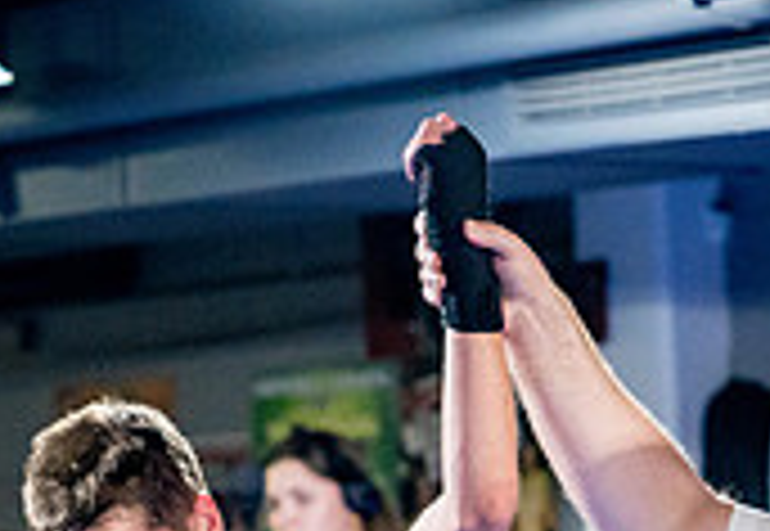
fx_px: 4324
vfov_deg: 7.0
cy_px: 594
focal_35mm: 200
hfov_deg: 10.2
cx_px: 602
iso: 4000
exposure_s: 1/800
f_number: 2
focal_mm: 50
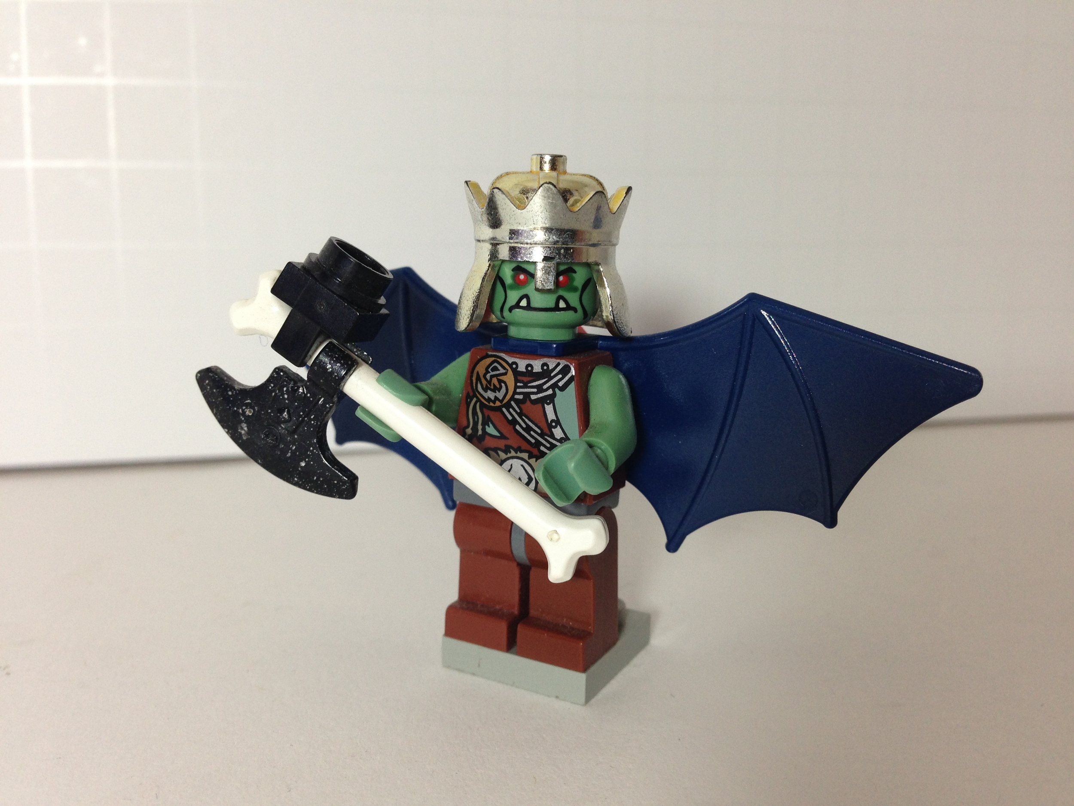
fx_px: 1024
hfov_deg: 55.4
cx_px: 537
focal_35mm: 33
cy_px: 403
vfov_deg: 42.9
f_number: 2.4
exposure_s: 1/60
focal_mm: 4.13
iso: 64
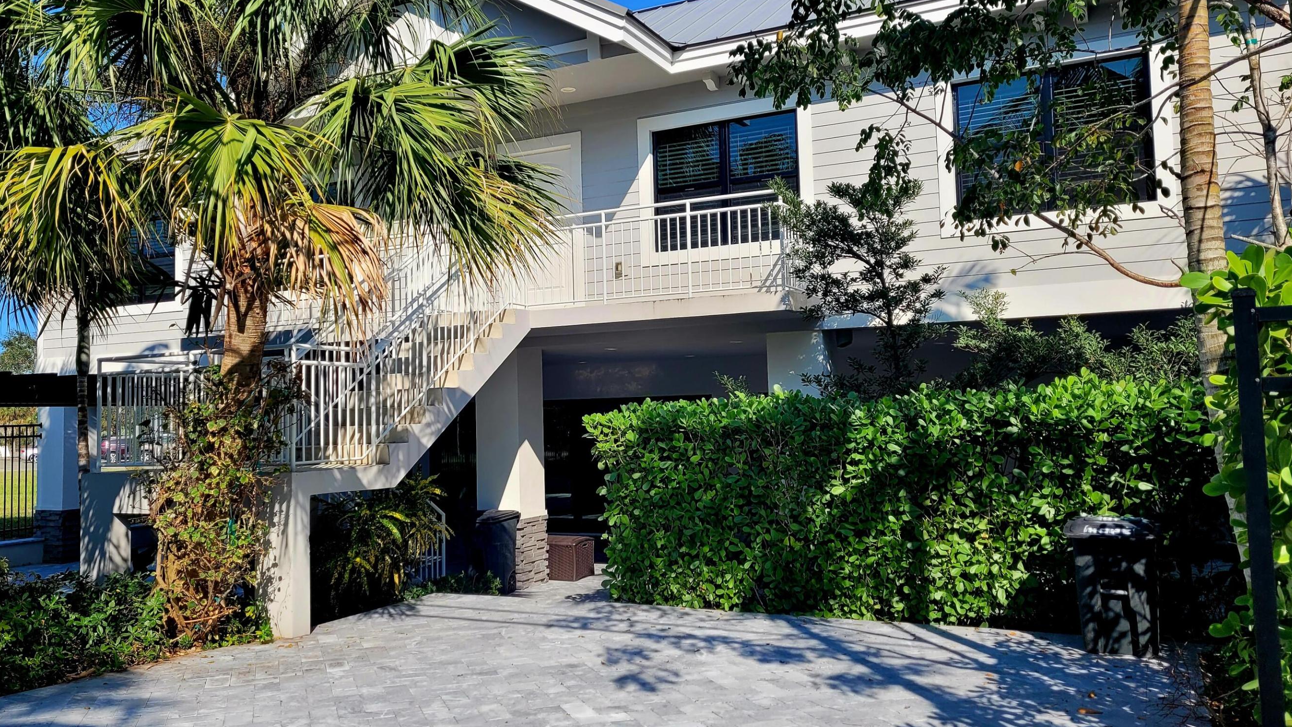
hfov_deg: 62.5
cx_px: 594
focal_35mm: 31
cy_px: 338
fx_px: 1062
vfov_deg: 37.8
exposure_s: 1/2000
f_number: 1.8
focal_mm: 5.4
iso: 40
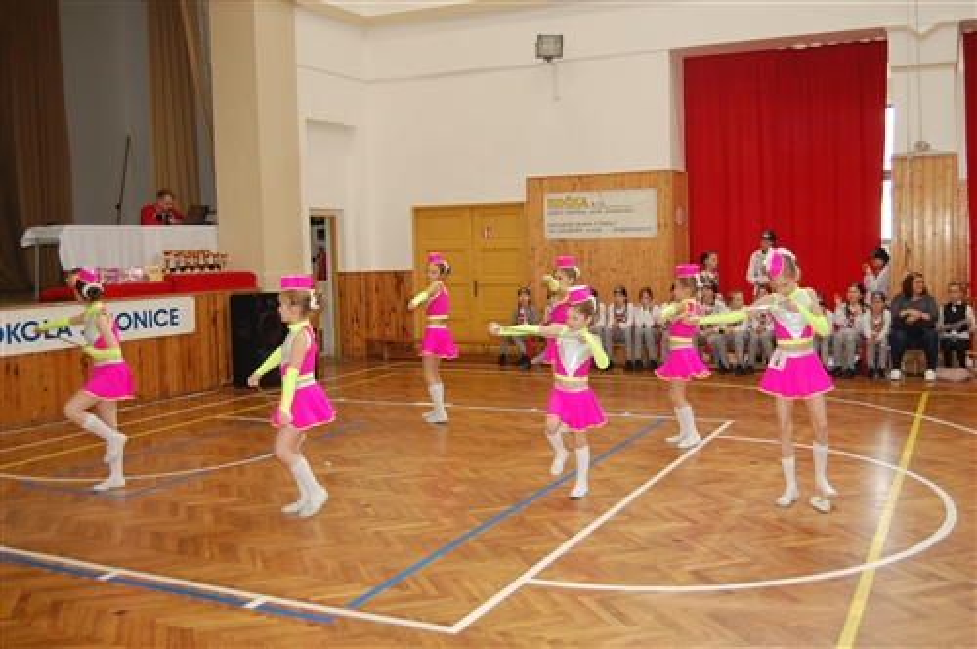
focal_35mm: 36
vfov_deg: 36.8
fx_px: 976
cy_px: 324
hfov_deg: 53.2
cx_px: 488
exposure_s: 1/60
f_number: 4
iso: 400
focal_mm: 24
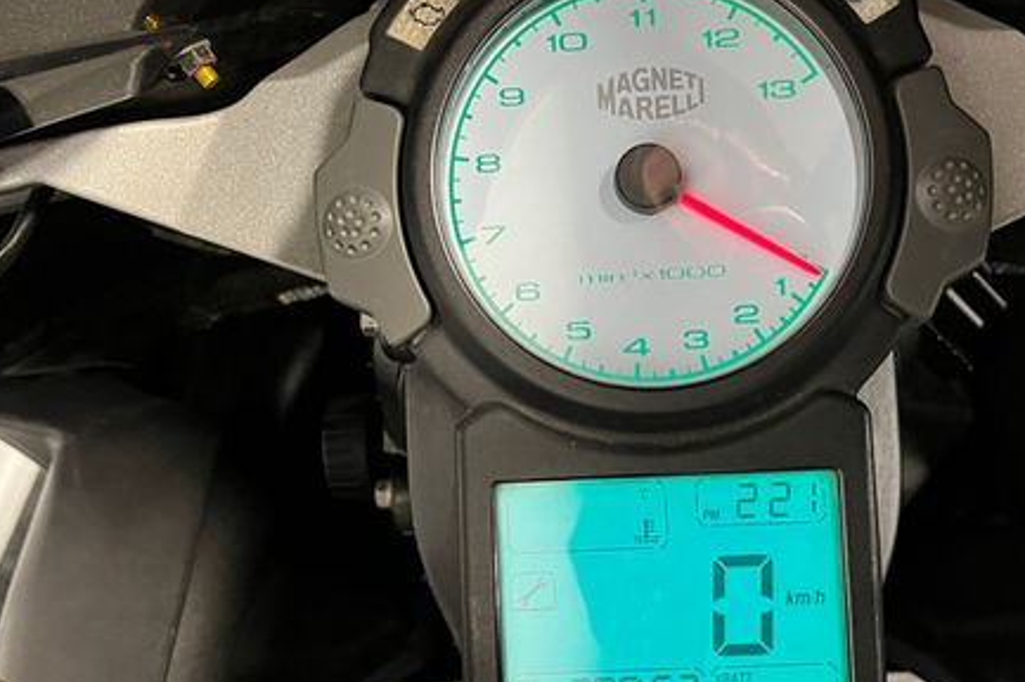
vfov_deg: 33.3
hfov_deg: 48.4
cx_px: 559
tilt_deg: -45.2
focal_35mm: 40
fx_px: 1138
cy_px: 355
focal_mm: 5.1
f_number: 1.6
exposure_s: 1/43
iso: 500
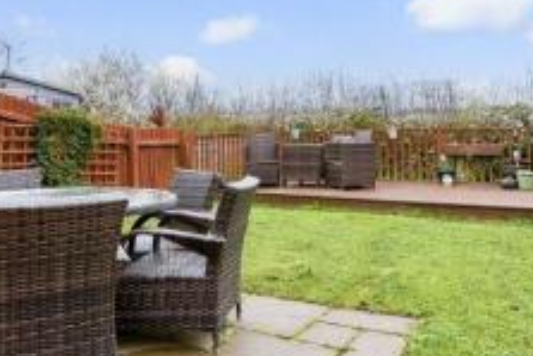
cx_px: 327
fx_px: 474
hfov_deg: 58.1
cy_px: 121
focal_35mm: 32
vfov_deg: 40.7
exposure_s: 1/250
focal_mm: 10
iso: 320
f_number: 8
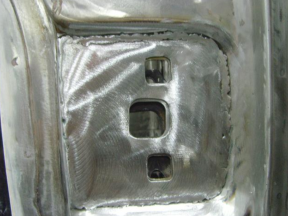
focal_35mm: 50
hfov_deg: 38.2
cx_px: 150
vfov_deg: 29.1
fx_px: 416
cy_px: 122
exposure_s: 1/15
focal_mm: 6.6
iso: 200
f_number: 3.5
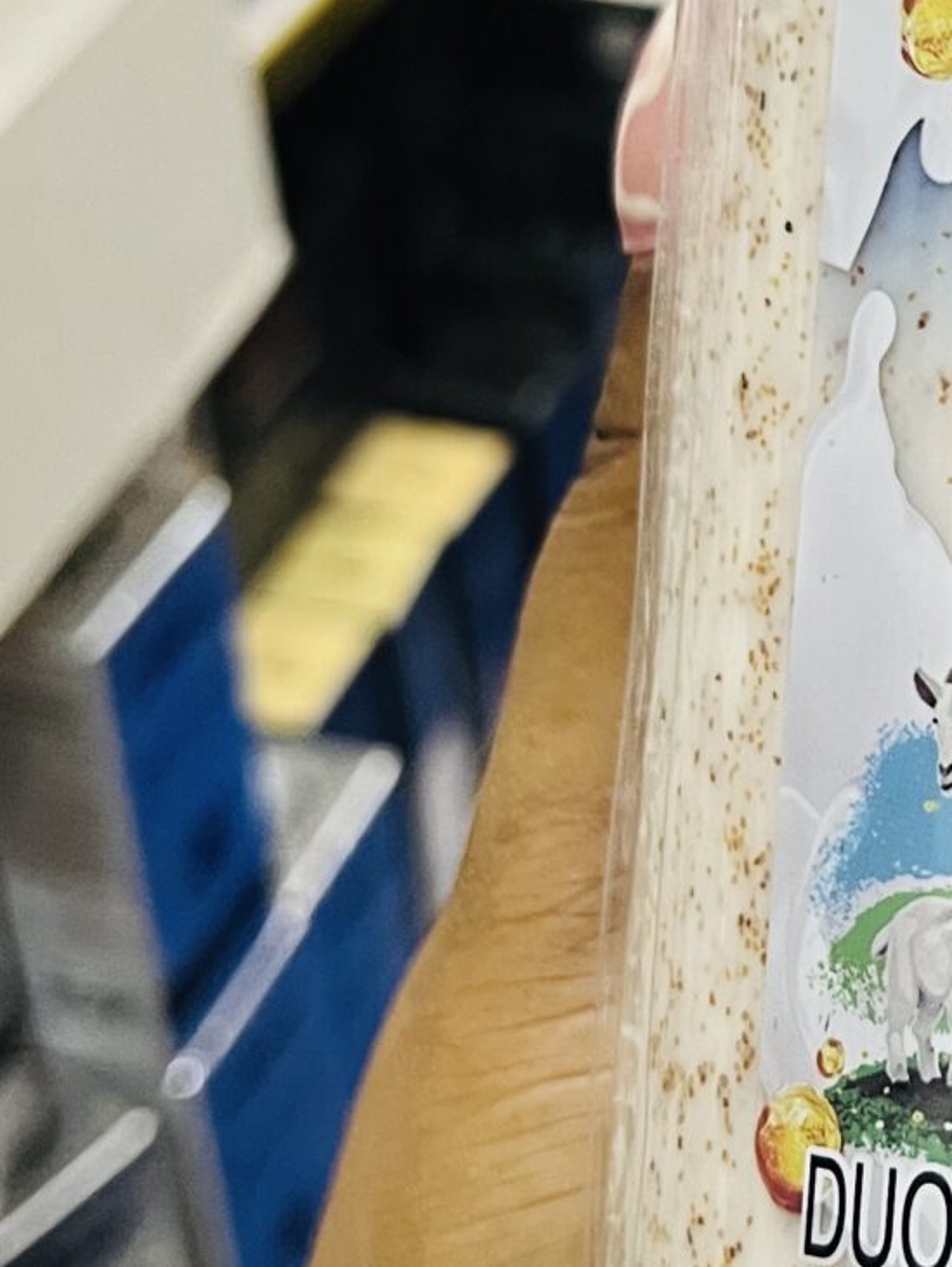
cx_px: 1151
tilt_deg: -32.1
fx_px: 3334
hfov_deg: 15.6
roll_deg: -0.3
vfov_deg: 21.2
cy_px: 227
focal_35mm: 91
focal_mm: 5.7
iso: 200
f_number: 1.5
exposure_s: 1/50
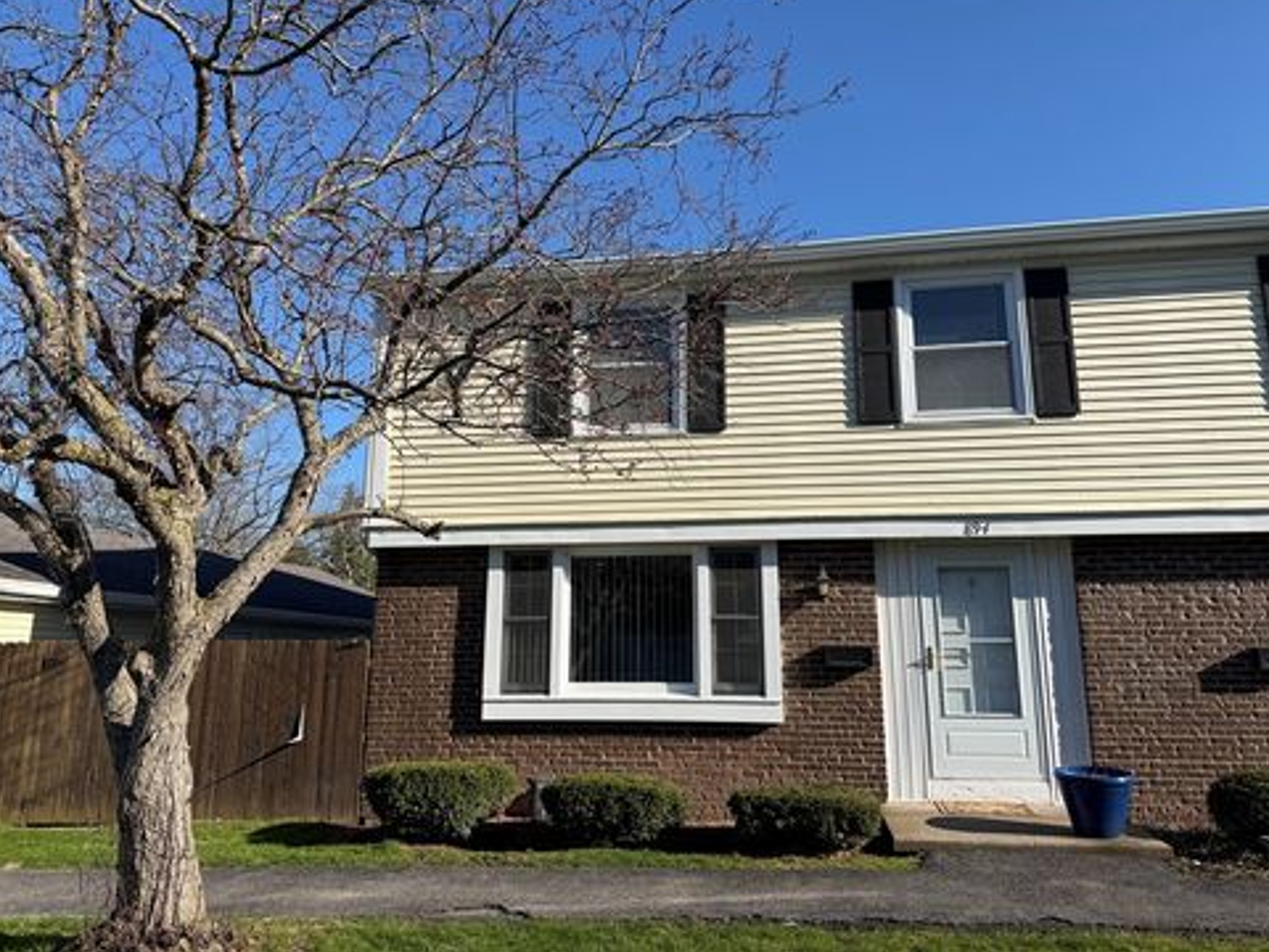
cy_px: 459
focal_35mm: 25
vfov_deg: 54.9
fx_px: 916
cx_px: 637
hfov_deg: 69.4
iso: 80
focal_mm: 6.76
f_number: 1.78
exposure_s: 1/3759
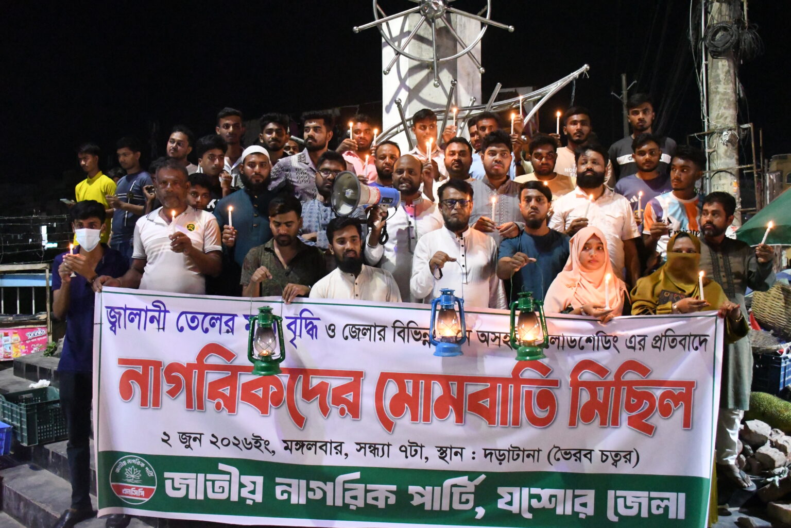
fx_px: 659
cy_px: 264
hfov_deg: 61.9
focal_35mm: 30
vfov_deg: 43.6
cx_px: 396
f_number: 3.5
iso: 20000
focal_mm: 20
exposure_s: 1/160
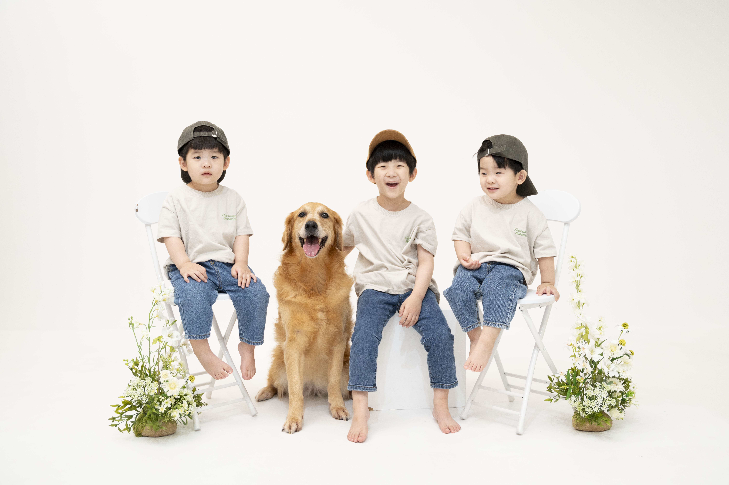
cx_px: 364
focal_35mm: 40
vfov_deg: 33.4
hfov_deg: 48.5
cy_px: 242
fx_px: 809
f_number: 2.8
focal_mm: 40
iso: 1600
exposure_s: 1/250
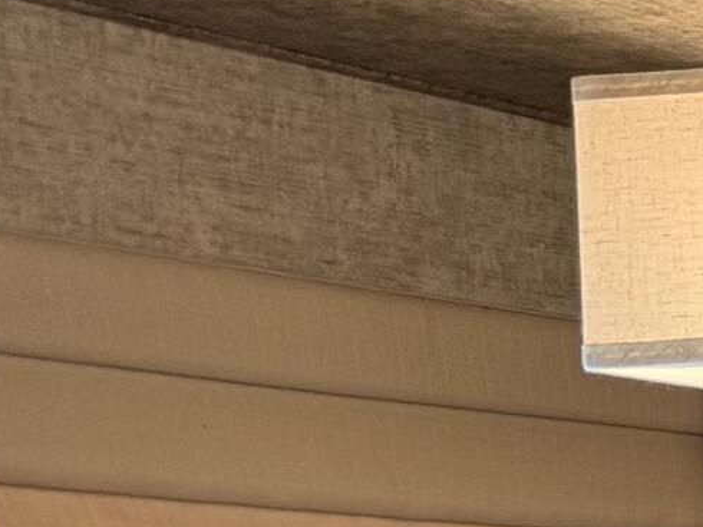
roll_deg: -1.7
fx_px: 2984
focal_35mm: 147
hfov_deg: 10.0
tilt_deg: -7.3
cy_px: 1077
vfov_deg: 9.4
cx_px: 2112
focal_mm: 6.76
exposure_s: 1/60
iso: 320
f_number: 1.78
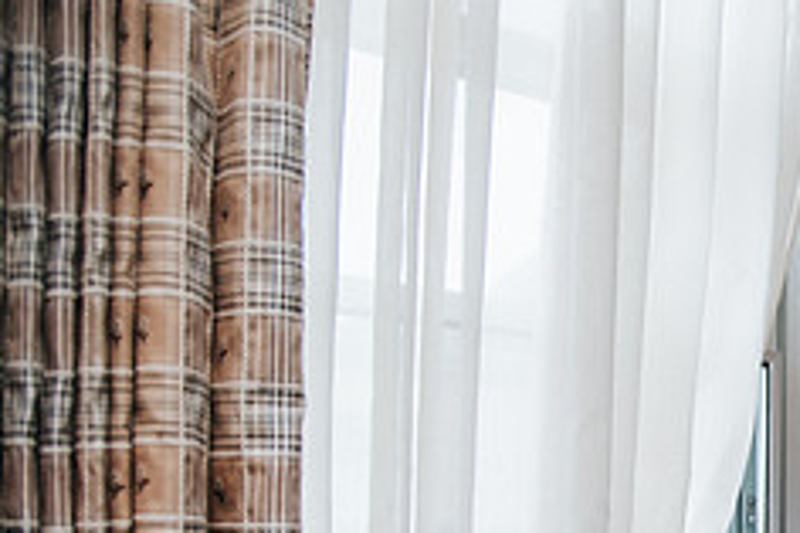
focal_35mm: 59
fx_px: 1310
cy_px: 538
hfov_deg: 29.1
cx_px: 973
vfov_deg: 22.1
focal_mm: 24
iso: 640
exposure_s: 1/200
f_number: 4
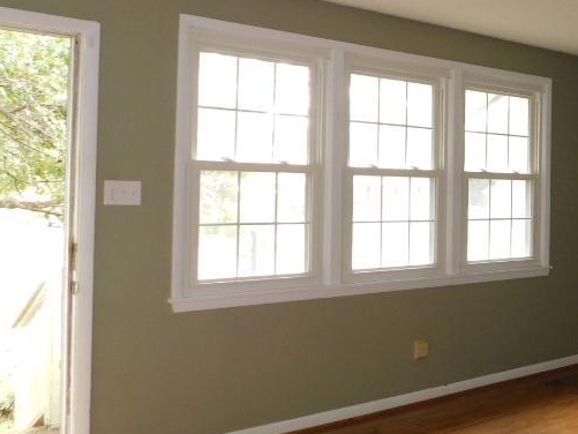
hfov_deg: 36.4
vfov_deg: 30.9
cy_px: 187
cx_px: 576
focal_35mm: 47
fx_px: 785
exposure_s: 1/30
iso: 200
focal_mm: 4
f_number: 3
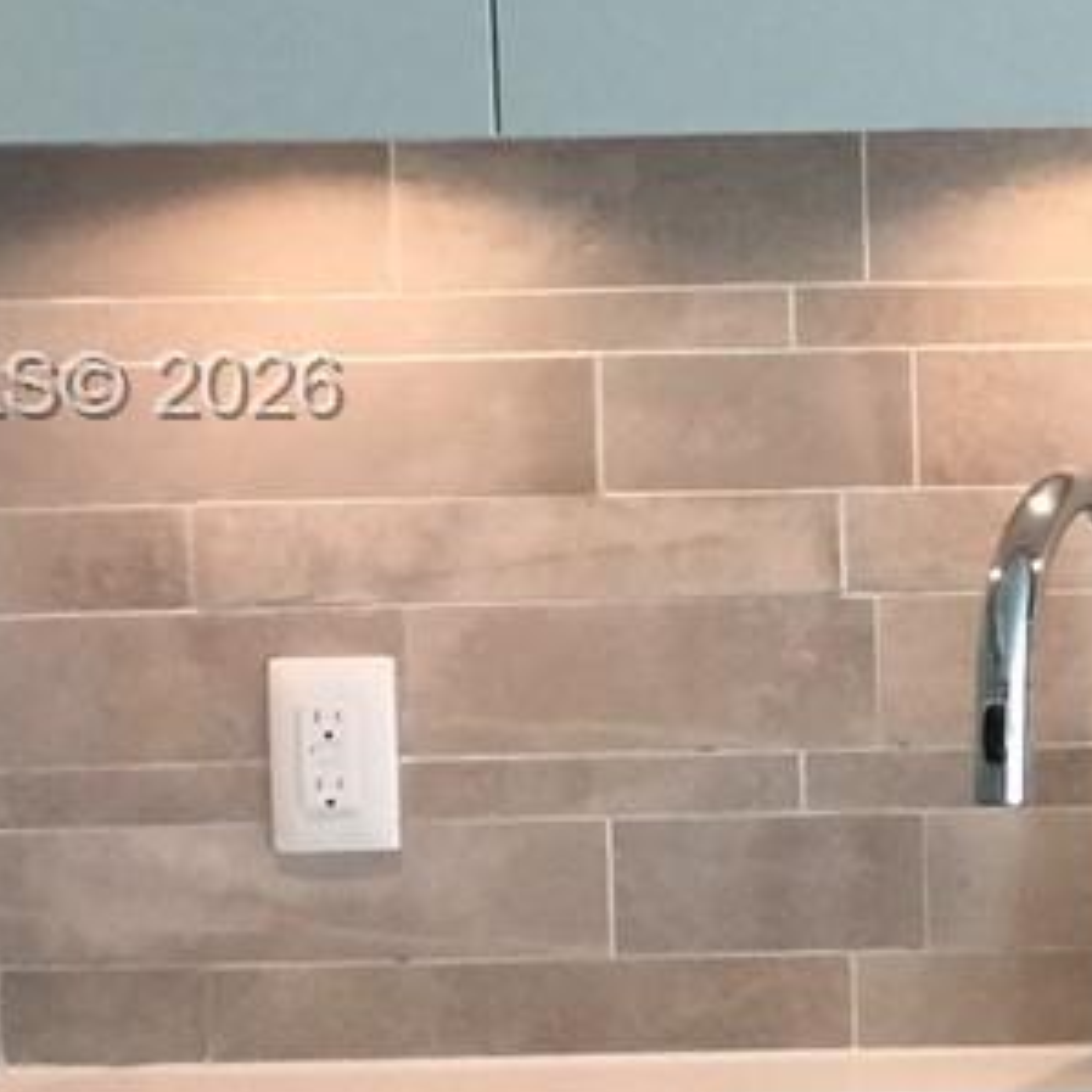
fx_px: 4890
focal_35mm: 137
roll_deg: -0.3
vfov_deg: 12.7
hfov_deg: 11.6
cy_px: 391
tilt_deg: -2.7
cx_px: 2126
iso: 50
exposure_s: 1/30
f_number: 2.2
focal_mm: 4.15
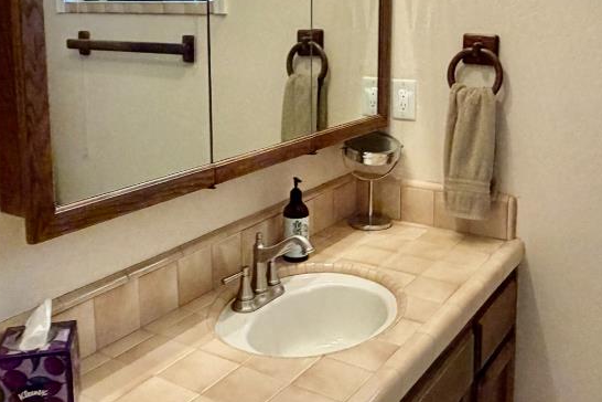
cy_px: 98
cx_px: 323
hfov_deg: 48.4
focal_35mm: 40
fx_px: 669
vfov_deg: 32.7
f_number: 2.2
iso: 250
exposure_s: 1/60
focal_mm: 2.22
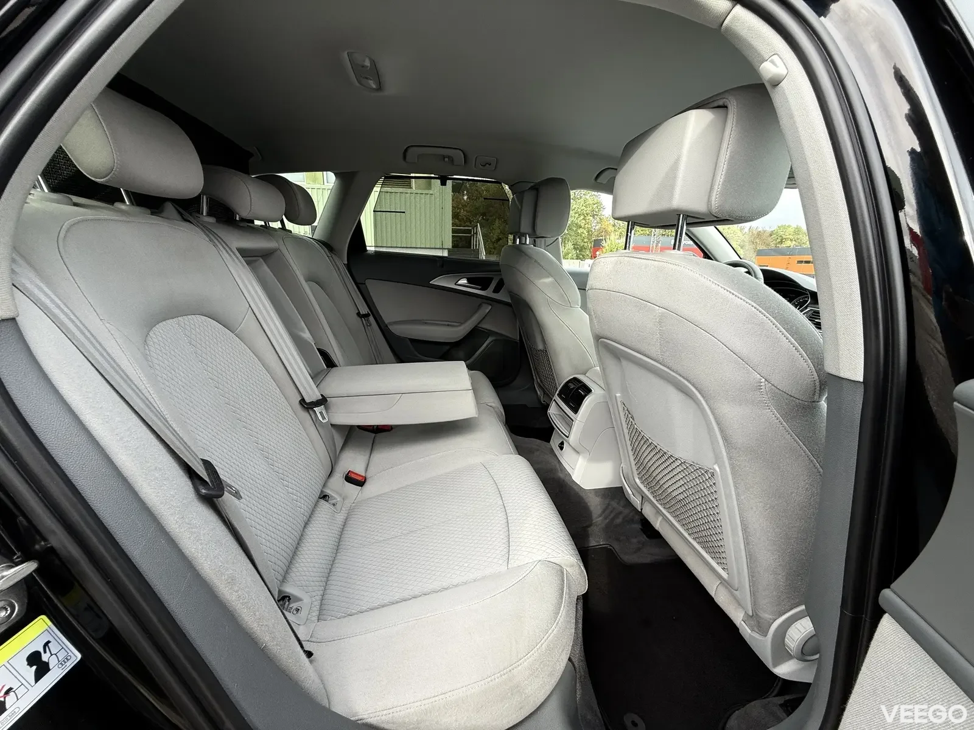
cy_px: 365
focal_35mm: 14
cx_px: 487
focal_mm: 2.22
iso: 64
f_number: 2.2
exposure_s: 1/99
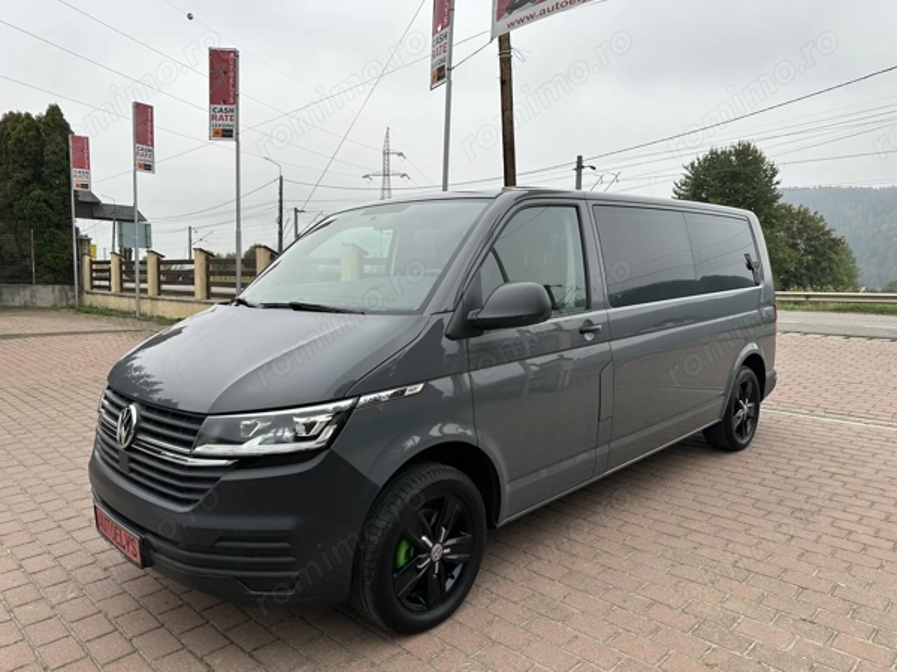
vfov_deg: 56.8
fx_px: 622
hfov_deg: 71.6
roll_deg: -1.0
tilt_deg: -4.4
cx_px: 448
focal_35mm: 24
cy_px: 336
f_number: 1.78
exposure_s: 1/785
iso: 80
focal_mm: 6.86
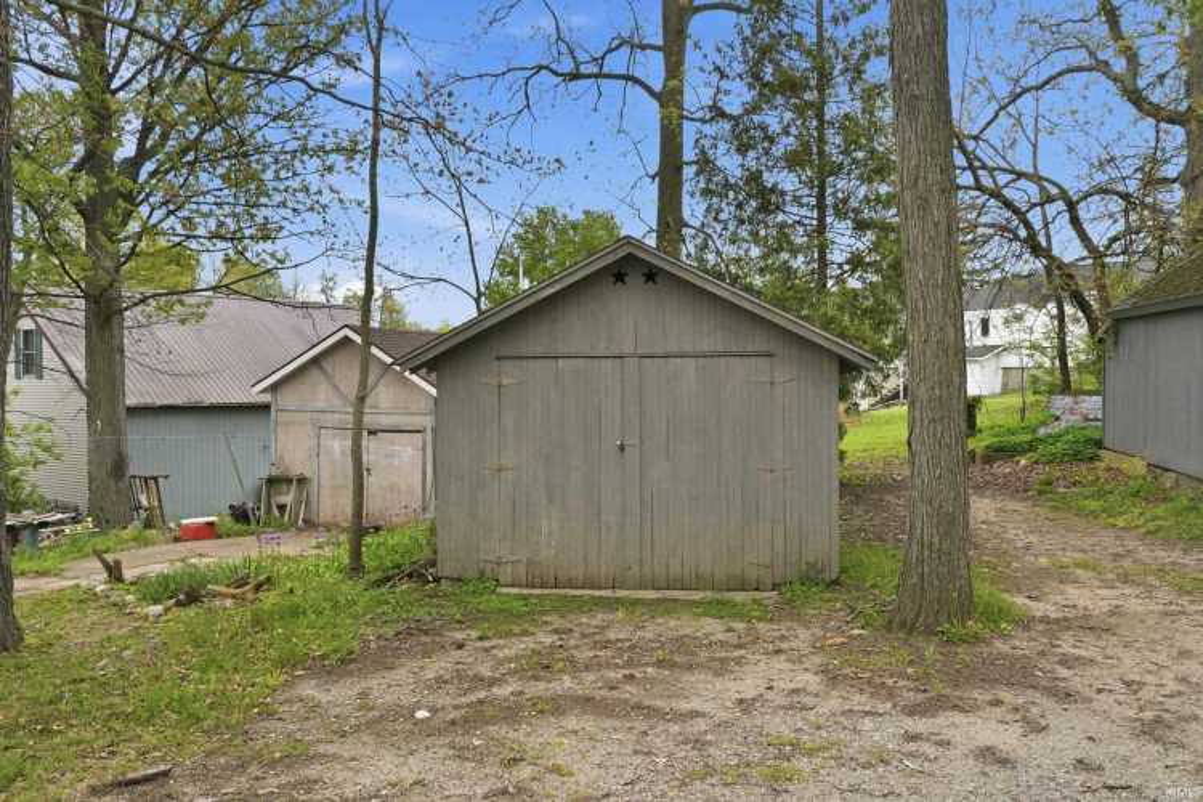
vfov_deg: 43.6
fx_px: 1002
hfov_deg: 61.9
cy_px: 401
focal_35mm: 30
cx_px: 602
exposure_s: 1/4000
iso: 1600
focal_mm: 20
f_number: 5.6
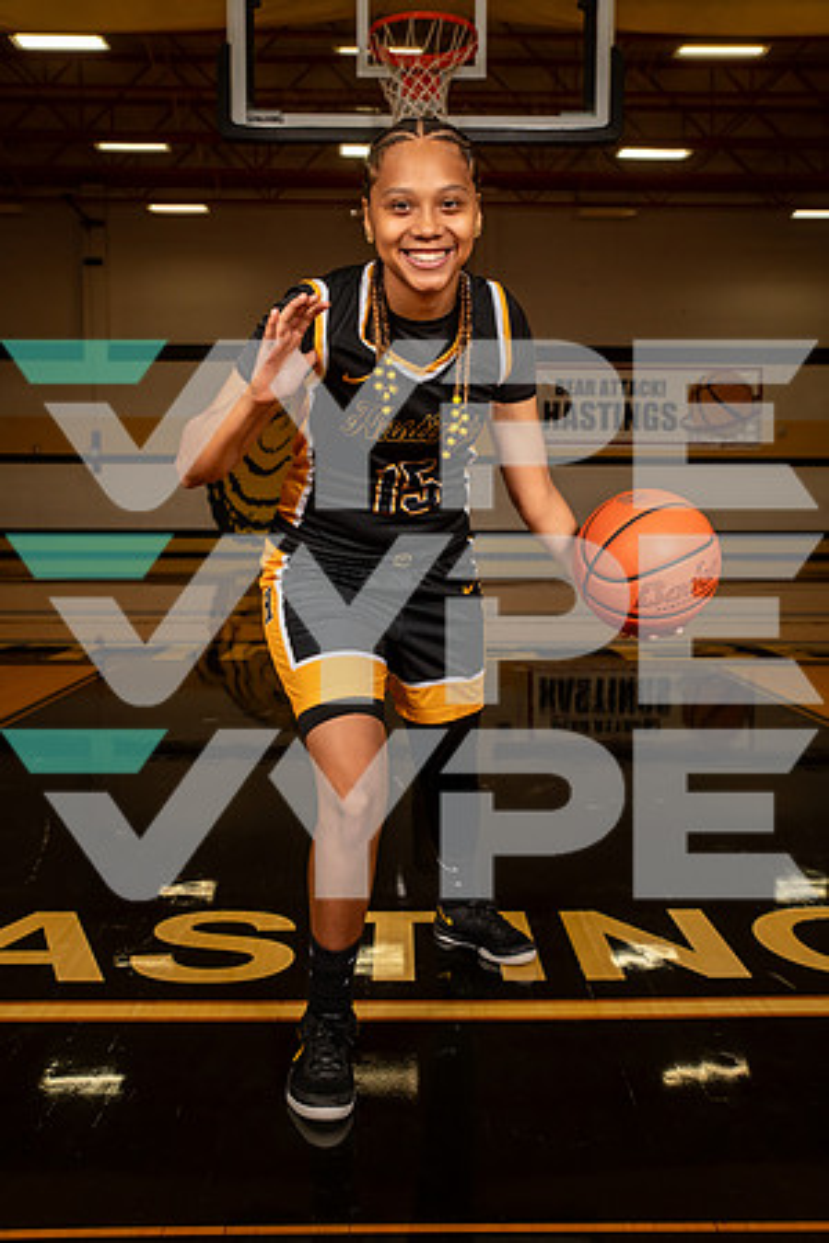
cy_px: 622
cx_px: 414
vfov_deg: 54.4
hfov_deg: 37.9
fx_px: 1209
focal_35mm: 35
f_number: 7.1
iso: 640
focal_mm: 35
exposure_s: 1/400
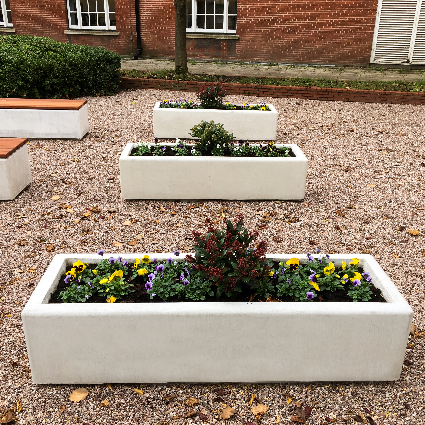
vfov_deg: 47.2
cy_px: 231
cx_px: 214
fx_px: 486
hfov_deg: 47.2
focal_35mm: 35
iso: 25
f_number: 2.2
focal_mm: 4.15
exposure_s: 1/169
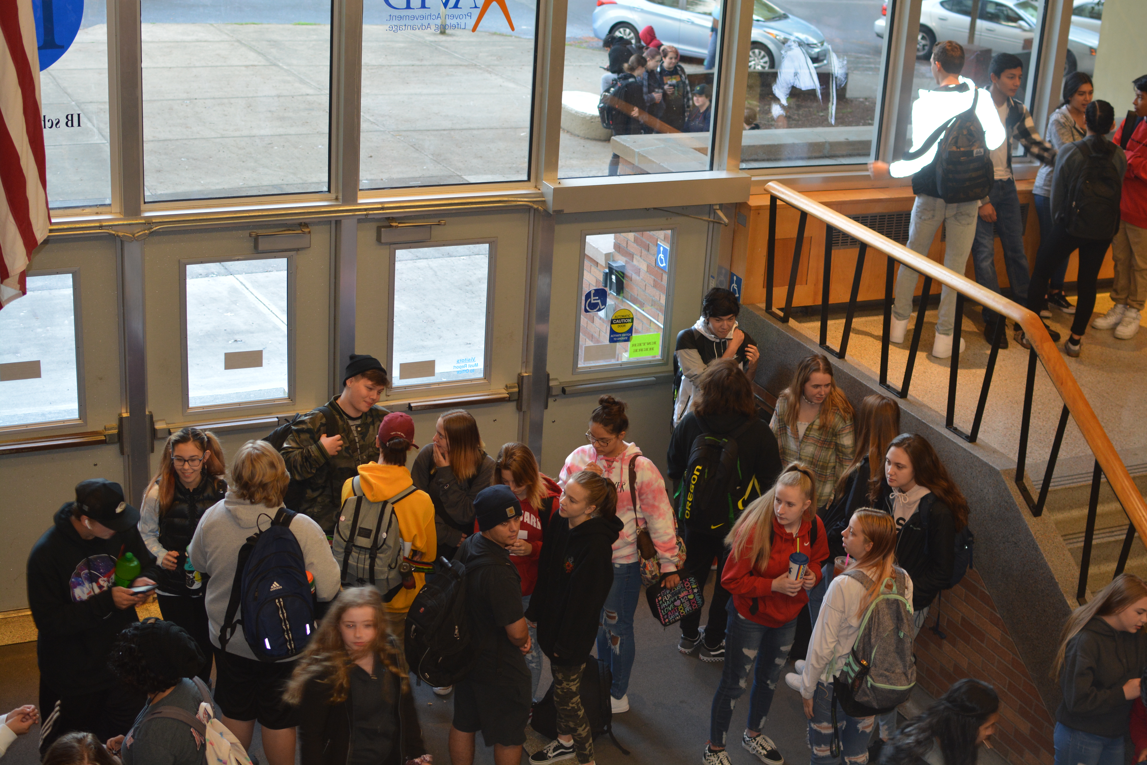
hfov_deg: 37.9
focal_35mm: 52
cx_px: 574
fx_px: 1673
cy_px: 382
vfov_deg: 25.8
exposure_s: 1/60
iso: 500
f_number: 2.8
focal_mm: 35
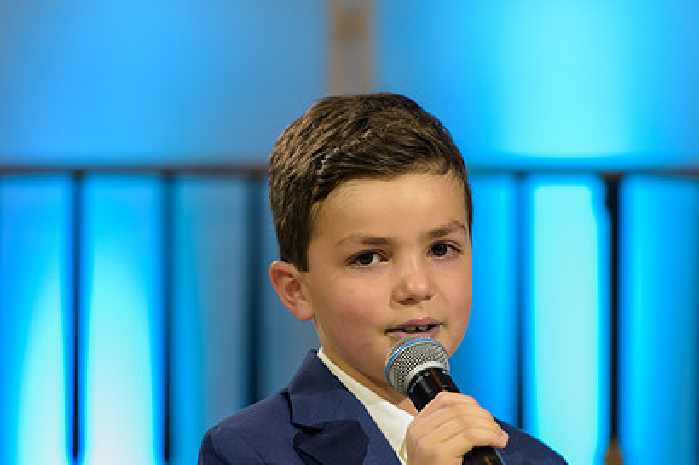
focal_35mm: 276
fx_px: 5357
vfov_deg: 5.0
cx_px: 373
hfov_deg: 7.5
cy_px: 307
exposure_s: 1/125
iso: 1600
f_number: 3.2
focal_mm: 195
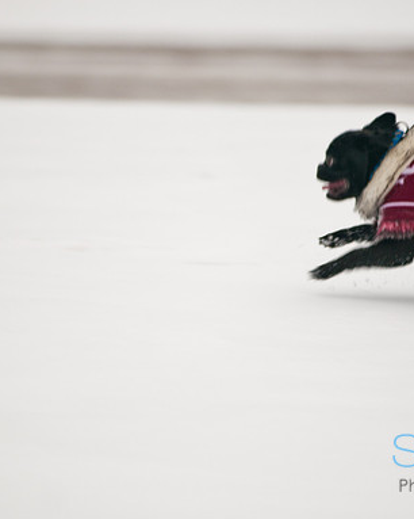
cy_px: 260
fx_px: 6530
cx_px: 216
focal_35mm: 426
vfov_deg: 4.5
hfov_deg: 3.6
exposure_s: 1/200
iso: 200
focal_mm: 200
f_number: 2.8
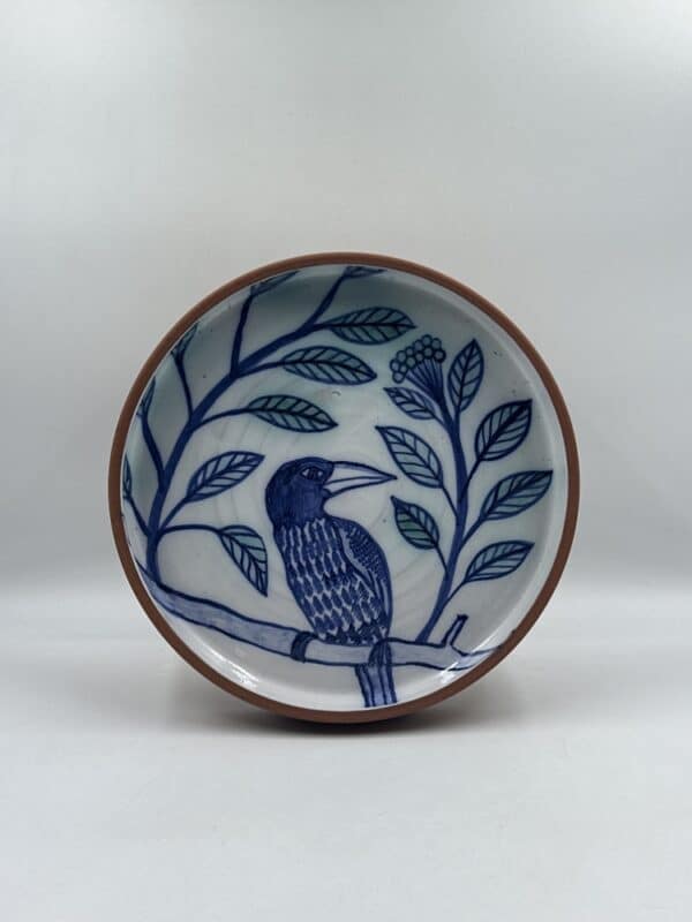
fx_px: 1279
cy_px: 461
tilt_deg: -13.4
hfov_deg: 30.3
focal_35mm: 48
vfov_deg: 39.7
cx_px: 346
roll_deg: -1.0
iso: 64
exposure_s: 1/320
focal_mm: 6.86
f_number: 1.78
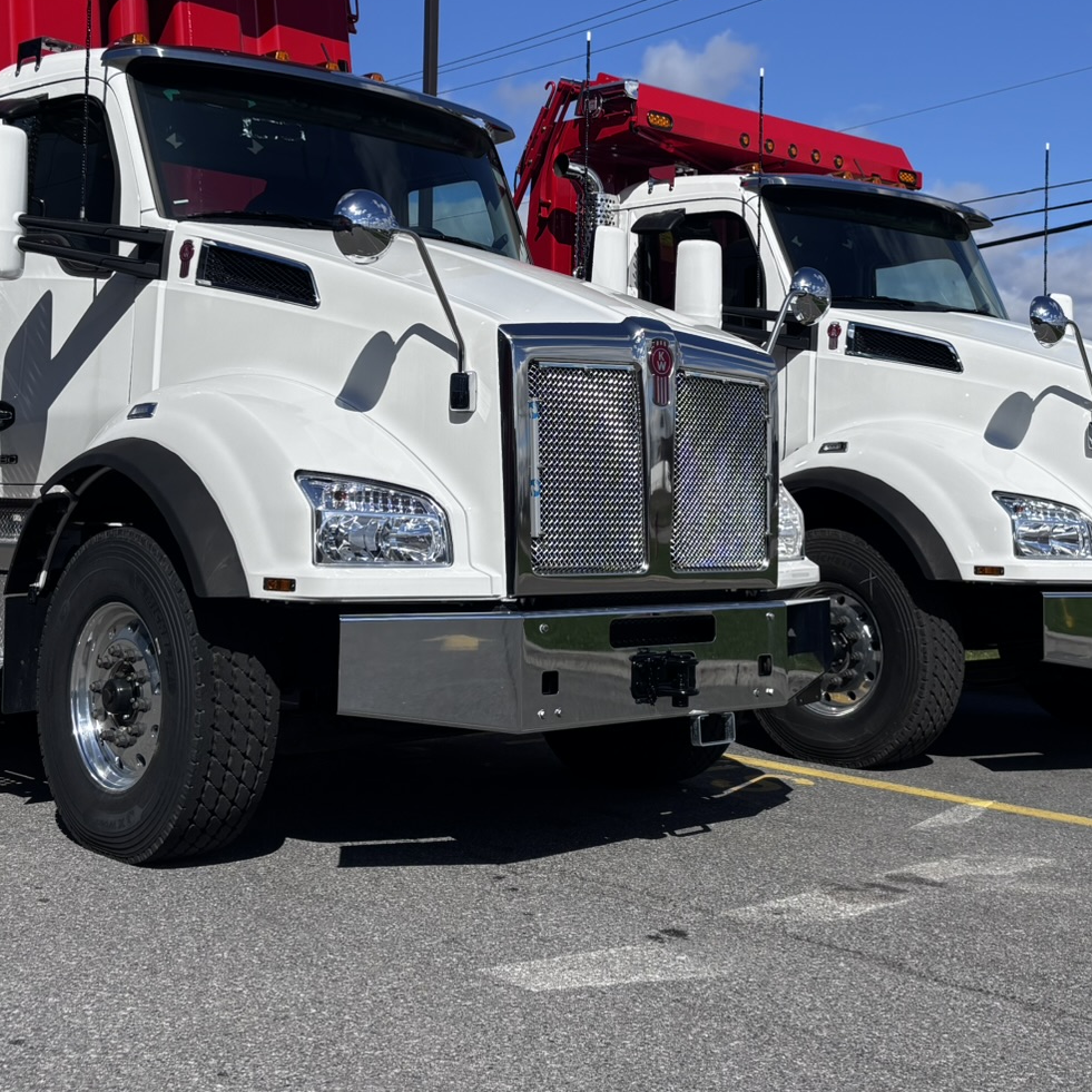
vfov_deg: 35.0
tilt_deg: +2.5
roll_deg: -0.5
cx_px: 570
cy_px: 357
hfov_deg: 35.3
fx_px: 1713
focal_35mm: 48
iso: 50
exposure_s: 1/5618
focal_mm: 5.96
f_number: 1.6
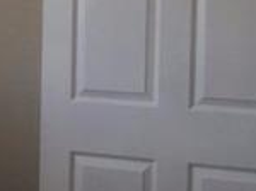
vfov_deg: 11.9
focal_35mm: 124
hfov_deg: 15.1
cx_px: -87
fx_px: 916
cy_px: 38
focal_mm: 4.15
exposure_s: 1/40
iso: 32
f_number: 2.2
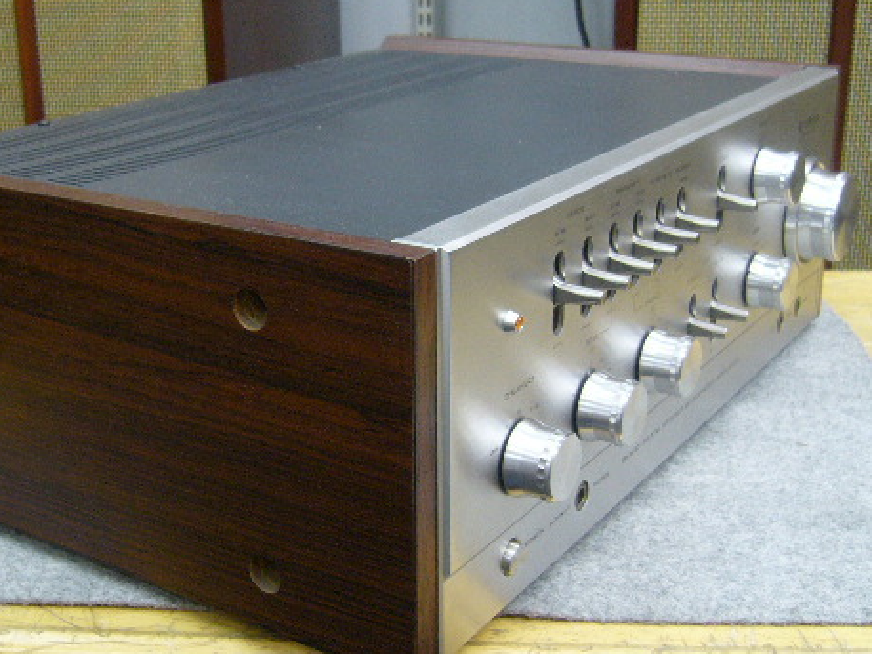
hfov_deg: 38.8
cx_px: 364
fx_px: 1235
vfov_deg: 29.7
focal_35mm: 49
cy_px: 280
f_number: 2.8
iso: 125
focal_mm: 5.8
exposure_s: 1/13
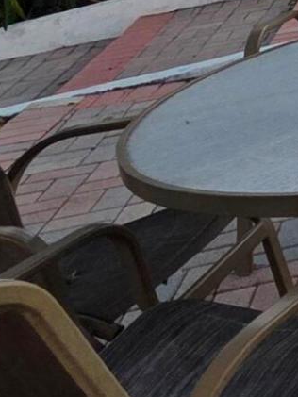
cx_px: 921
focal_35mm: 89
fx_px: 1021
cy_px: -239
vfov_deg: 18.8
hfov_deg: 10.7
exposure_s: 1/465
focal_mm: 2.2
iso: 40
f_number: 1.9
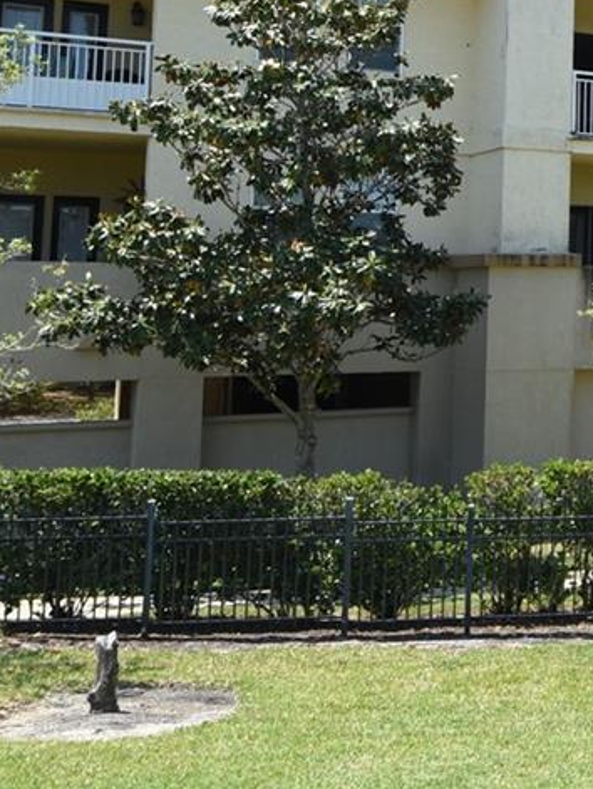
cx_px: 925
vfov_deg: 29.8
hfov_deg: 19.6
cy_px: 181
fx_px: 1451
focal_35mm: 64
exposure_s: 1/100
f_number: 8
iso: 100
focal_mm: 13
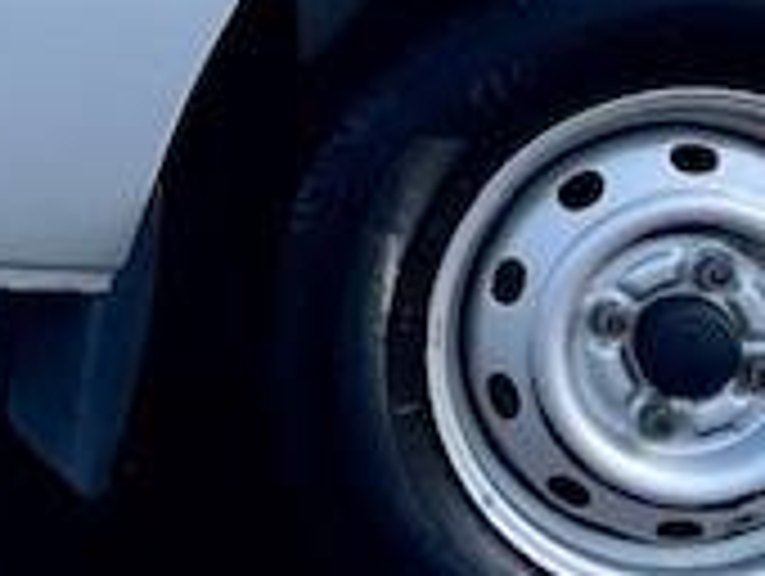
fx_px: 4161
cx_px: -855
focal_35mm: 188
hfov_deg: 9.7
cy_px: -738
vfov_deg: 7.5
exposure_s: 1/2083
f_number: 1.6
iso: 32
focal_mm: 5.1
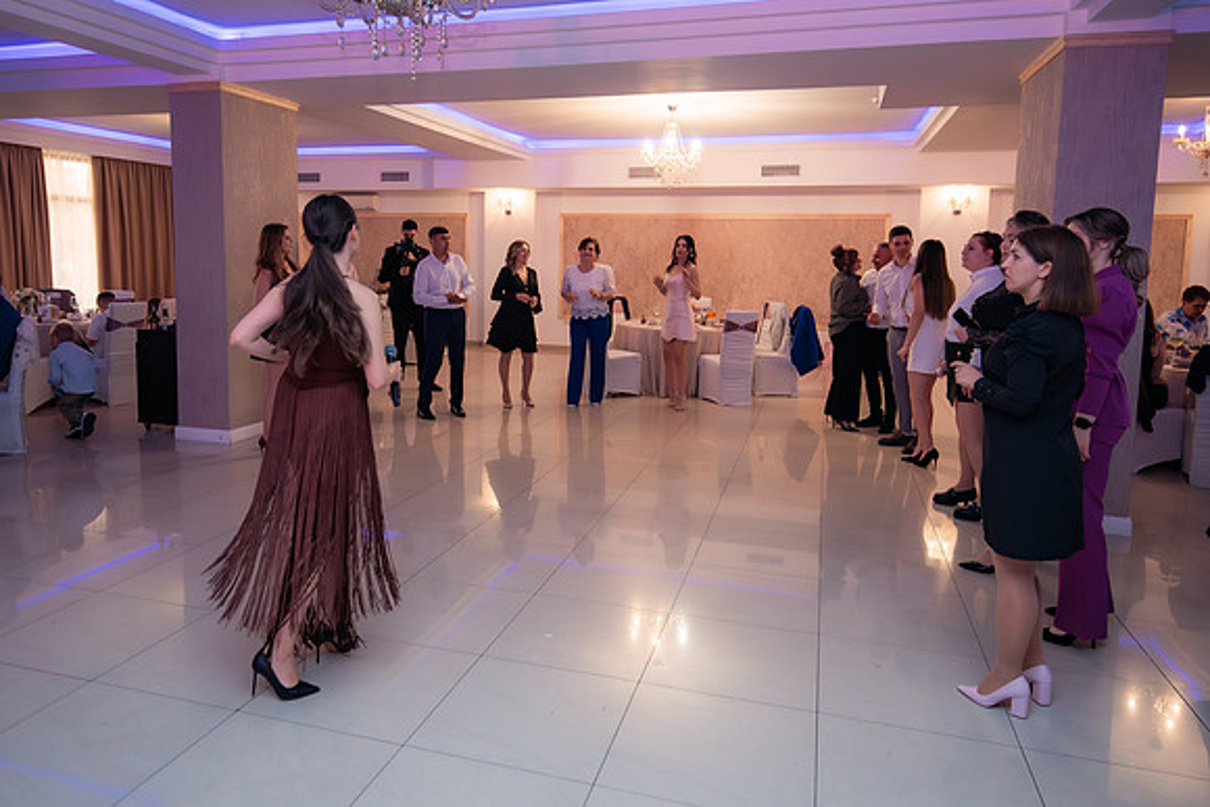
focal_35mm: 25
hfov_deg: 71.9
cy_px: 341
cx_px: 560
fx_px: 833
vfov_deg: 51.5
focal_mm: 21
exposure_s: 1/200
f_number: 2.8
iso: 1600
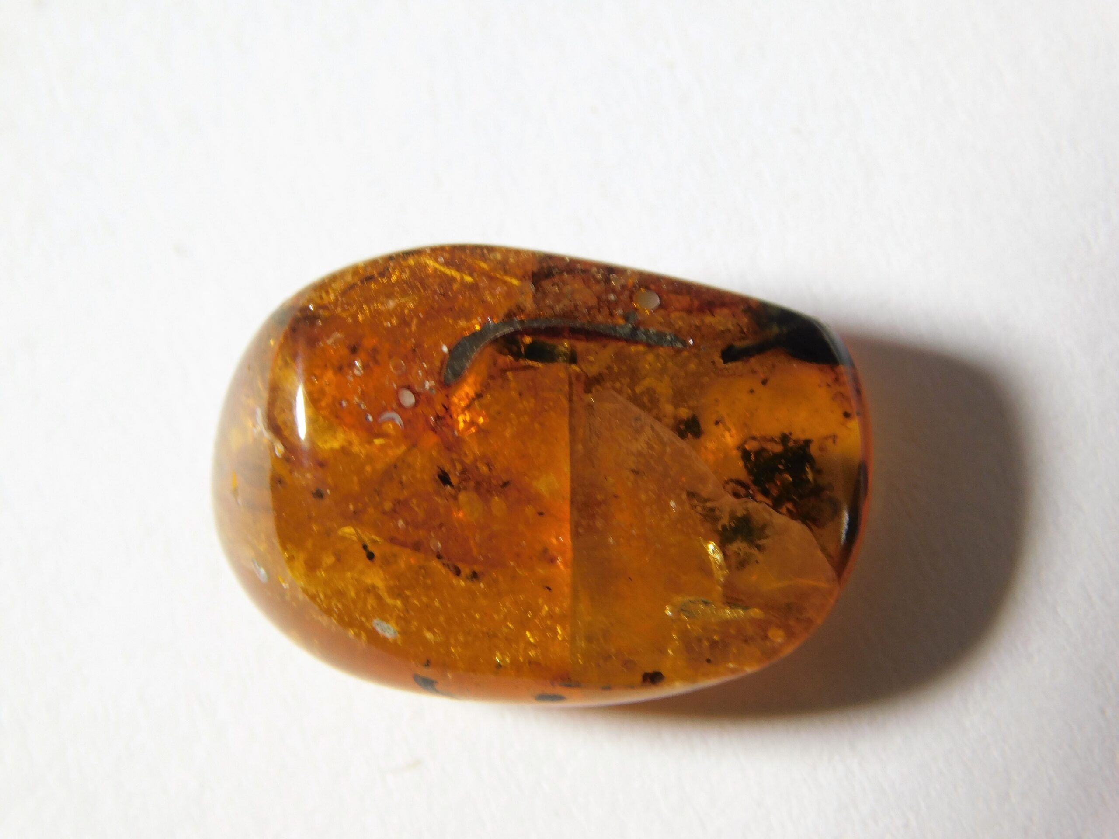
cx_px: 560
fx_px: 6530
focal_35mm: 202
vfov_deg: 7.4
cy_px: 420
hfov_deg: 9.8
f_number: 5.4
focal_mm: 35.9
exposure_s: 1/40
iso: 125
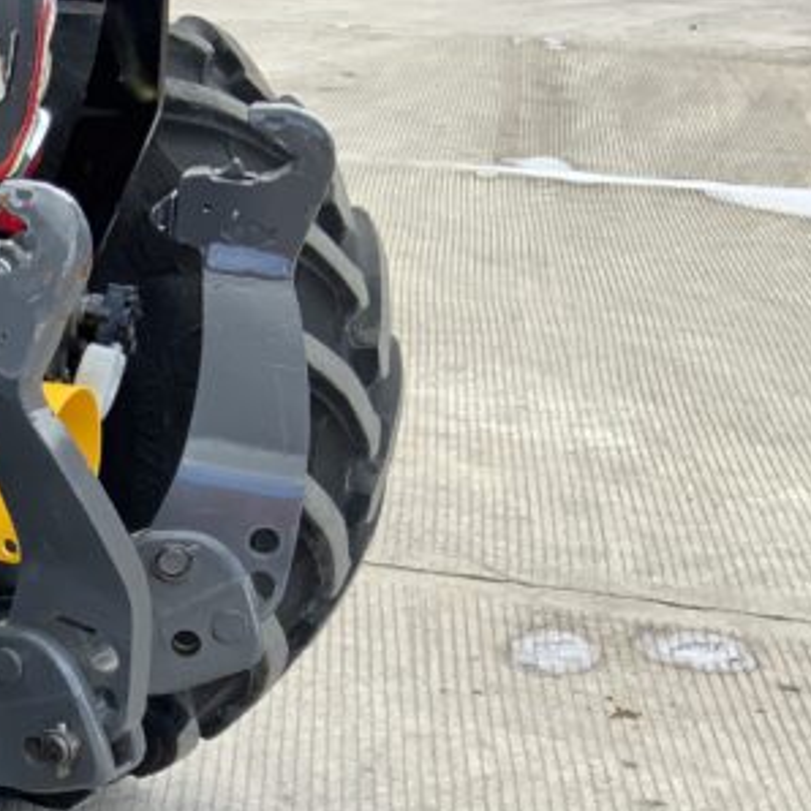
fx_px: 2333
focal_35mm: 88
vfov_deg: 19.4
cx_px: -566
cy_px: 716
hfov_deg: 16.9
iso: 16
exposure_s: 1/165
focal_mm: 3
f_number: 1.8
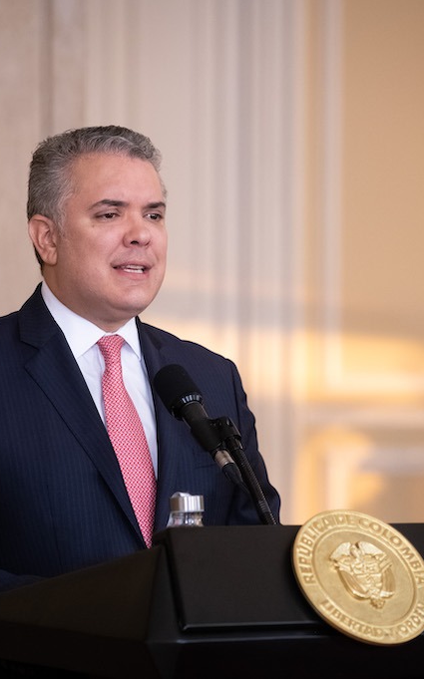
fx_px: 4257
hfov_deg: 5.7
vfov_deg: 9.1
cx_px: 224
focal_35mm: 230
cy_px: 340
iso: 2500
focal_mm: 150
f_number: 4
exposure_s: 1/200
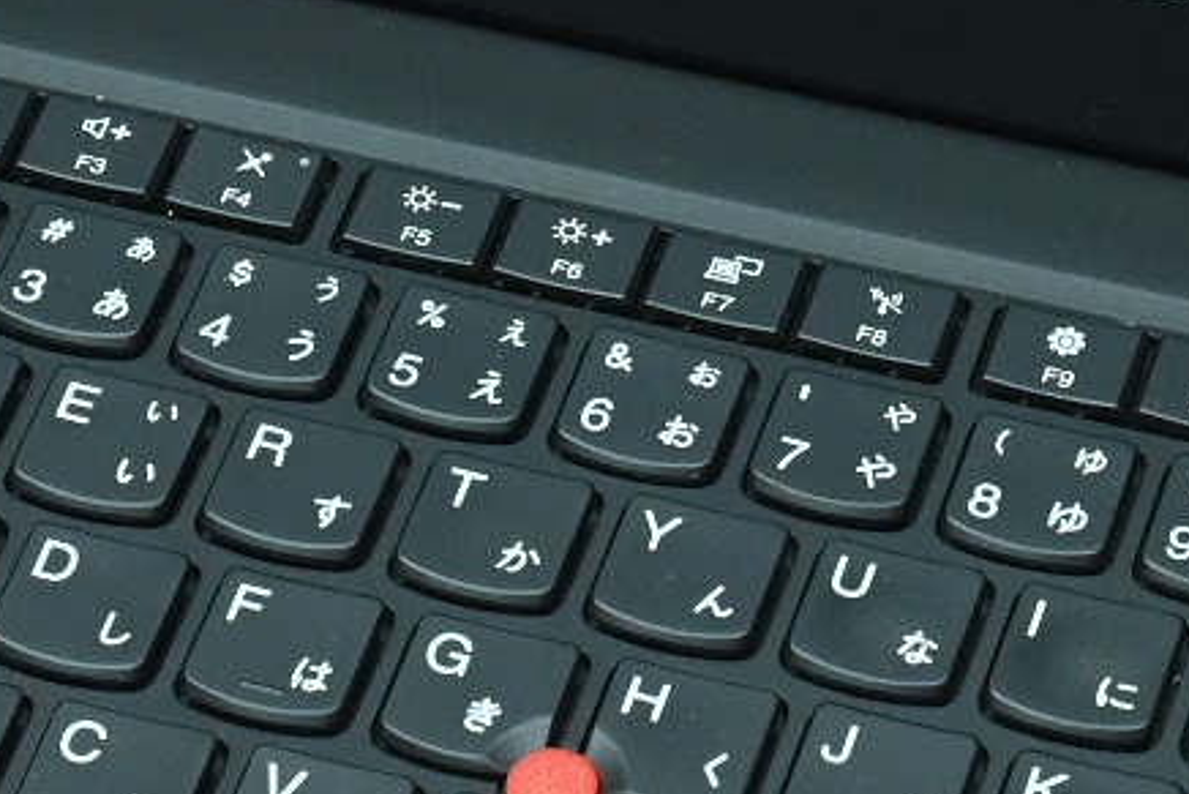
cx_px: 747
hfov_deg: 9.3
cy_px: 117
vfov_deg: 6.2
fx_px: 7274
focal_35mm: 220
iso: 1000
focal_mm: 23
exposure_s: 1/60
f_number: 6.3
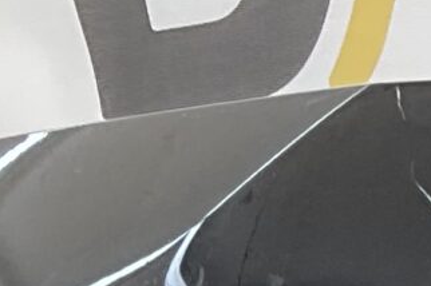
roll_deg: +6.6
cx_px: 1005
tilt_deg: -14.8
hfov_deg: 8.0
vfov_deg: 5.3
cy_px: 953
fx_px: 2870
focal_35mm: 240
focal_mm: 3
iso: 16
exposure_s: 1/166
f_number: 1.8
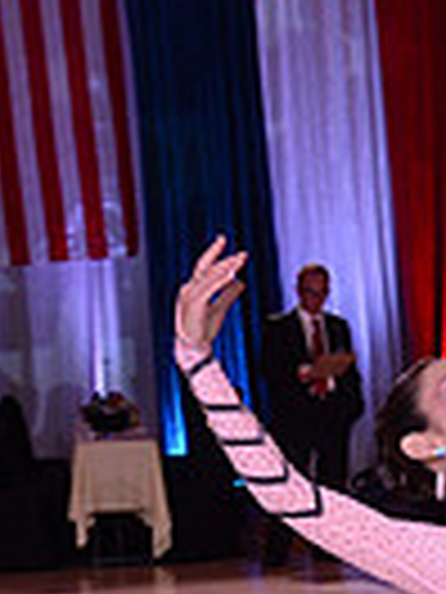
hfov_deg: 8.4
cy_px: 731
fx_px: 2903
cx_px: 833
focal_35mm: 169
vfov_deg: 11.4
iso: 2000
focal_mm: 40
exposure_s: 1/250
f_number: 6.3
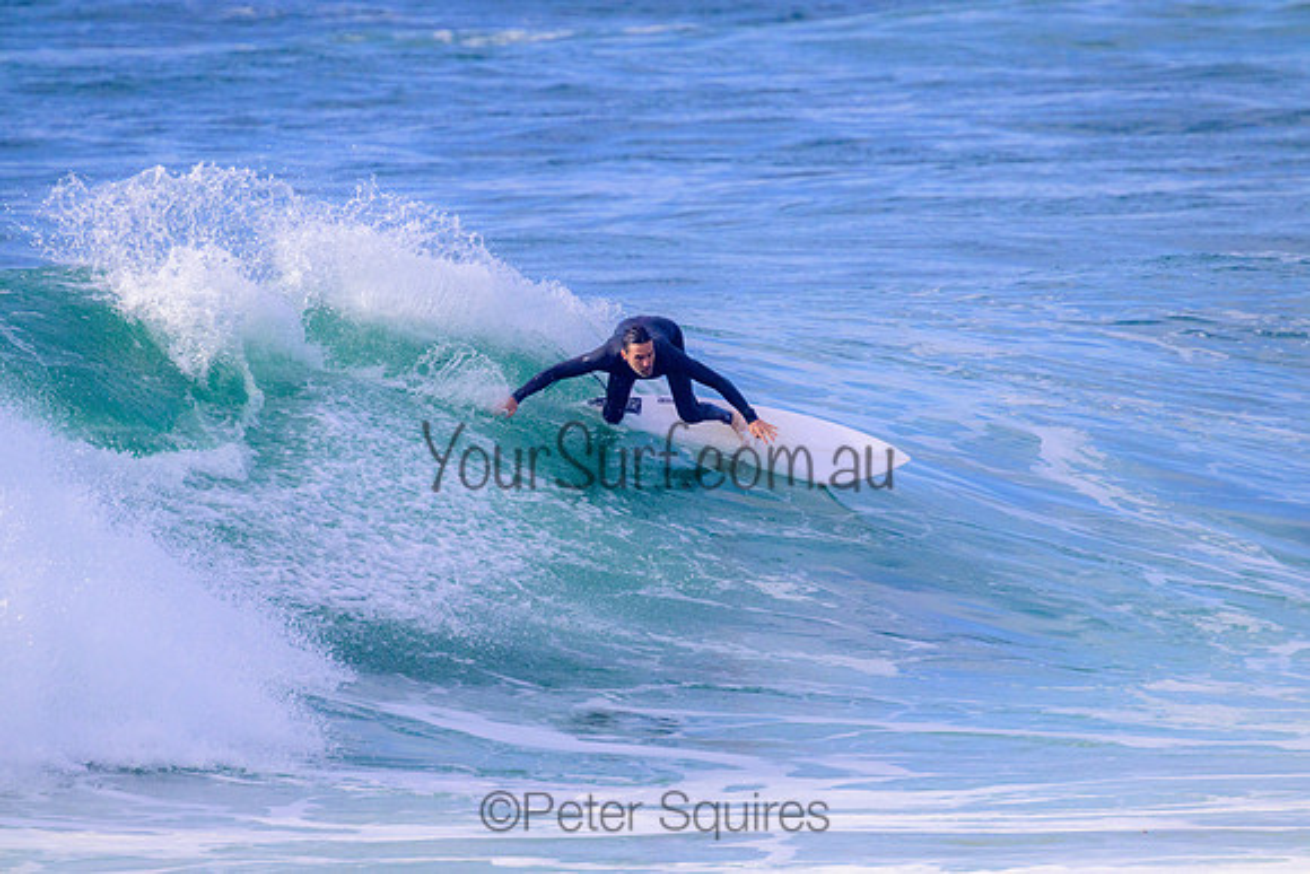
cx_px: 655
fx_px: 29117
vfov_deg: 1.7
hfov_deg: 2.6
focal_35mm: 800
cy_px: 437
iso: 1100
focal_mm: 800
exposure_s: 1/2000
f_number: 11
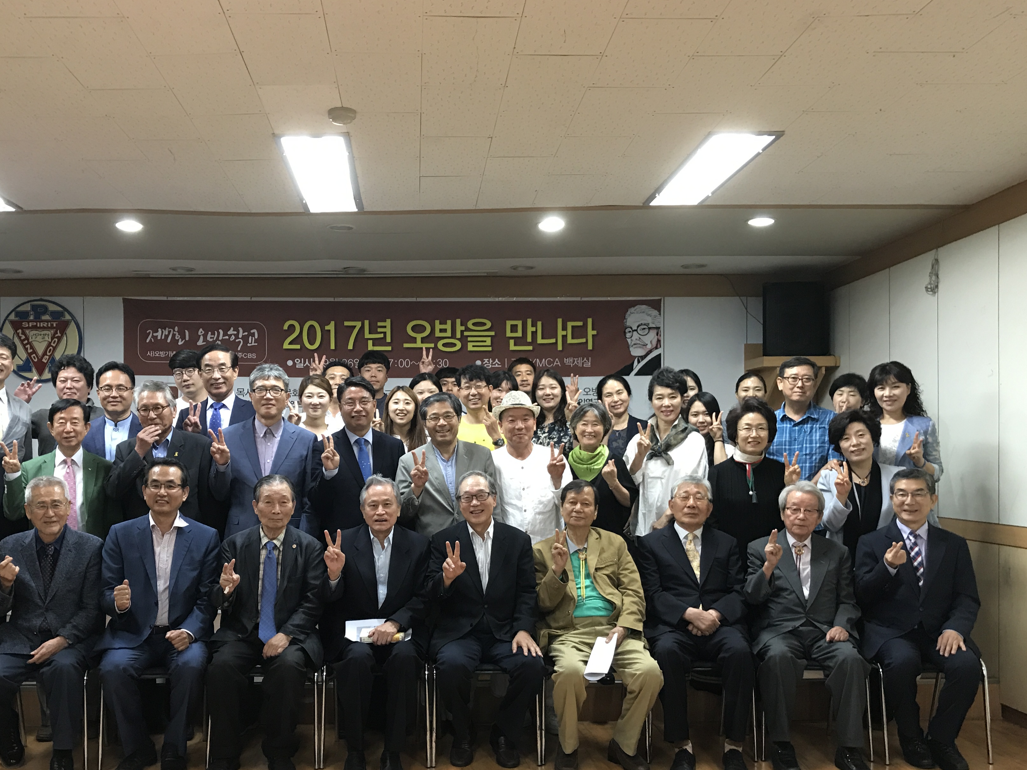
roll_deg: -0.2
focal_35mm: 35
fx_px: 1038
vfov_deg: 40.5
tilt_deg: +0.4
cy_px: 467
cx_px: 438
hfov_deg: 52.4
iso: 50
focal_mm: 3.99
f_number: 1.8
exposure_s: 1/15
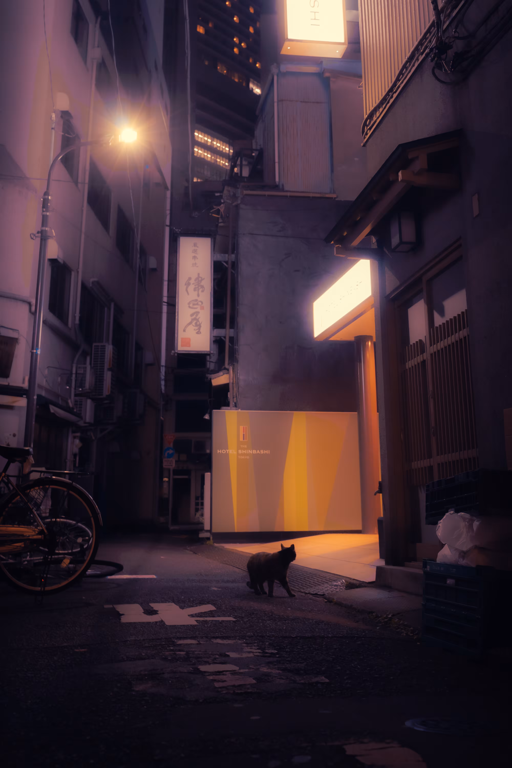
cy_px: 384
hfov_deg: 34.2
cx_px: 256
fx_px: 832
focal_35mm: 39
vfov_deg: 49.6
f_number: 5.6
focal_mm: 39
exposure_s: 1/13
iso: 1600
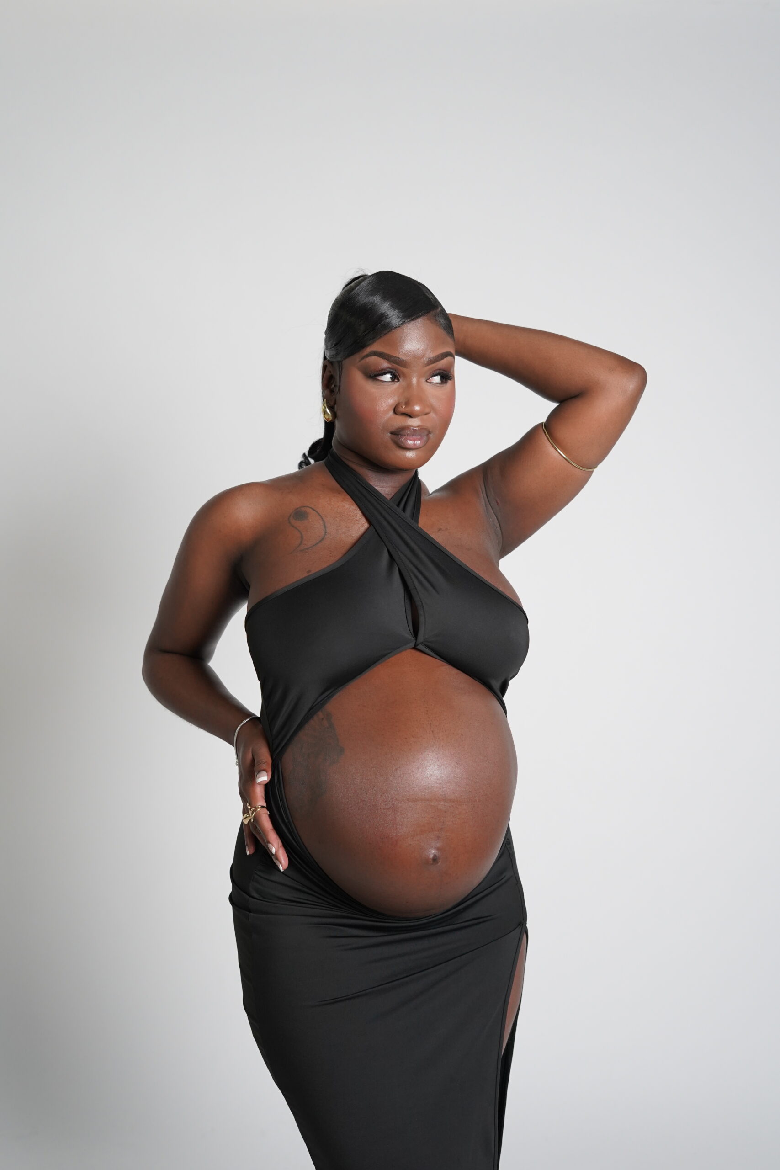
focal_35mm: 50
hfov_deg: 27.0
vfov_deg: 39.6
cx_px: 390
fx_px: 1625
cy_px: 585
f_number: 4
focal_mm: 50
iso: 1600
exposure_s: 1/160
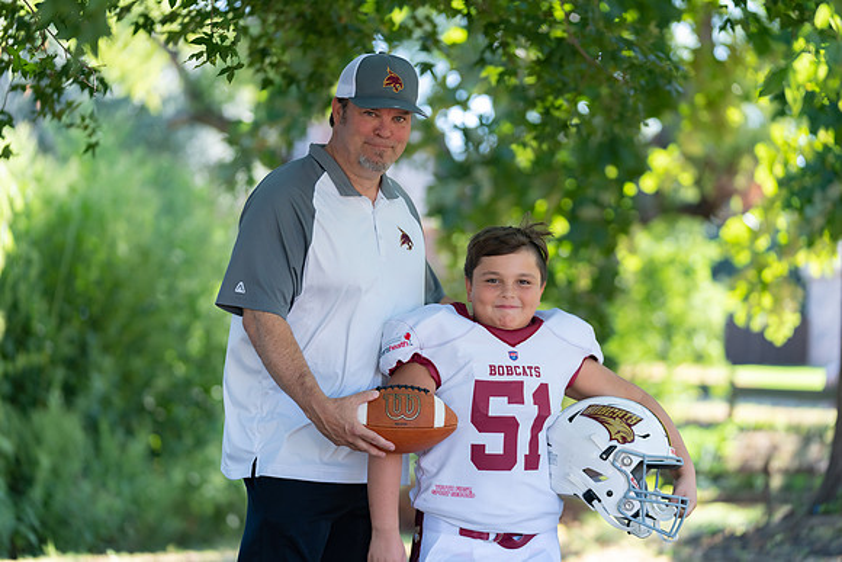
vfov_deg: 11.9
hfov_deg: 17.8
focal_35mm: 115
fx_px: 2690
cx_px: 421
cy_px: 281
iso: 200
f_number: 2.8
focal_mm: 115
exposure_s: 1/320
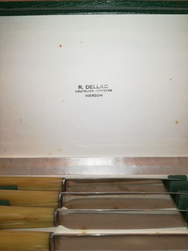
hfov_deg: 51.4
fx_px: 196
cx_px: 94
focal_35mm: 27
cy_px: 126
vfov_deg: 65.3
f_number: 2
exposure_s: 1/33.3
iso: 80
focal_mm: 3.79
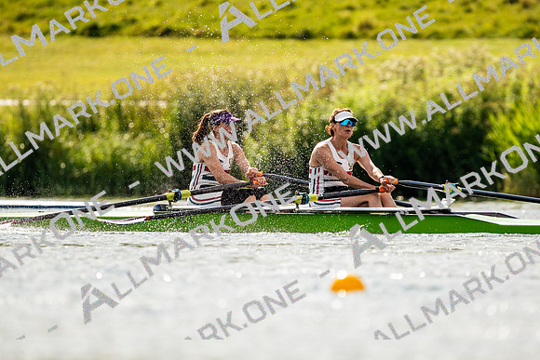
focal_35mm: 900
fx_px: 13503
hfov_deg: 2.3
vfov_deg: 1.5
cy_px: 180
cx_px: 270
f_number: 6.3
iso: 250
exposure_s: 1/2000
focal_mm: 600
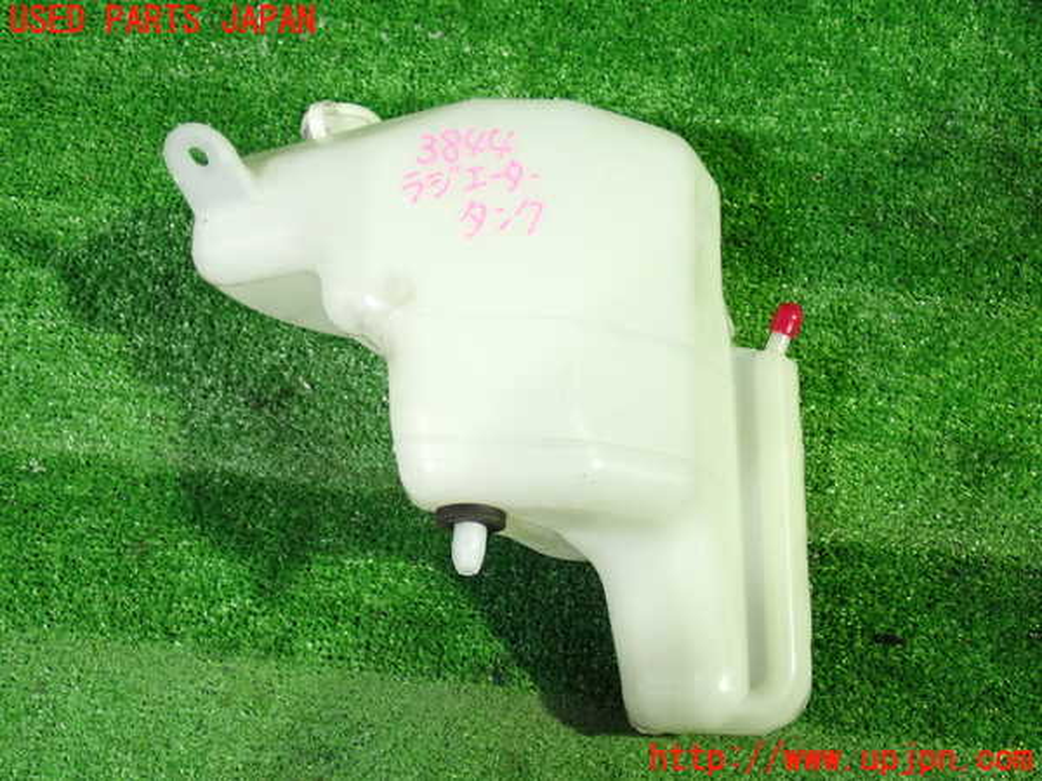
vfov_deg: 32.9
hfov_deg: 42.9
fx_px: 1324
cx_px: 521
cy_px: 390
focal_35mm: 44
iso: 800
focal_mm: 7.84
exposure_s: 1/30
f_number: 2.9
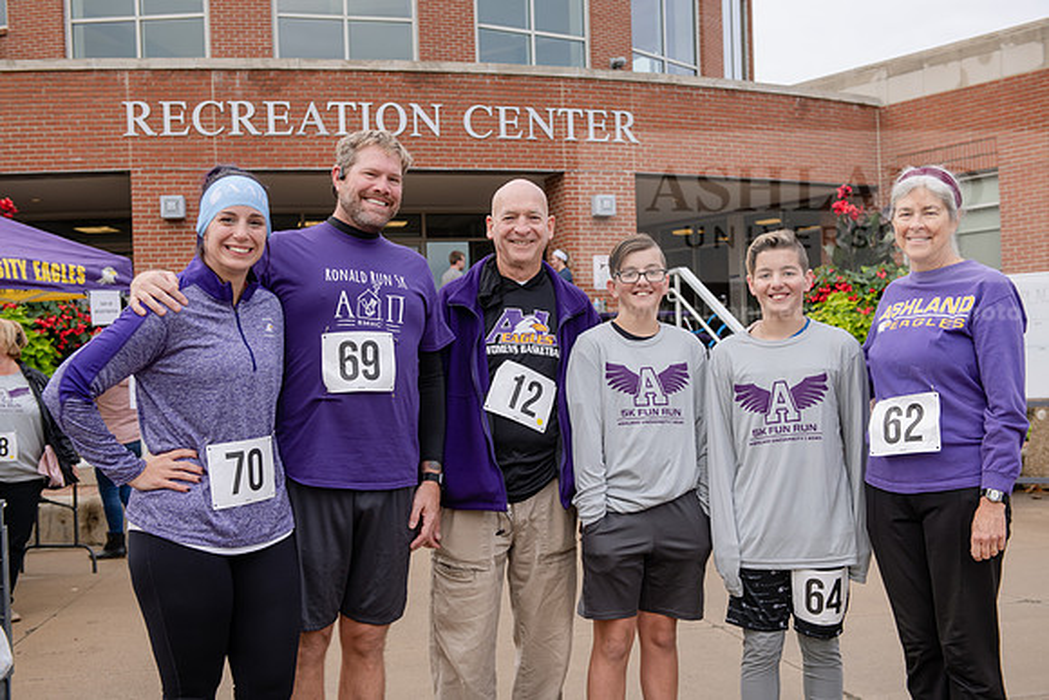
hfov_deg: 43.6
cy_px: 350
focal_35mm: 45
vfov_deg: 29.9
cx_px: 524
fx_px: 1311
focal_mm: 45
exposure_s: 1/320
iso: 400
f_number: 5
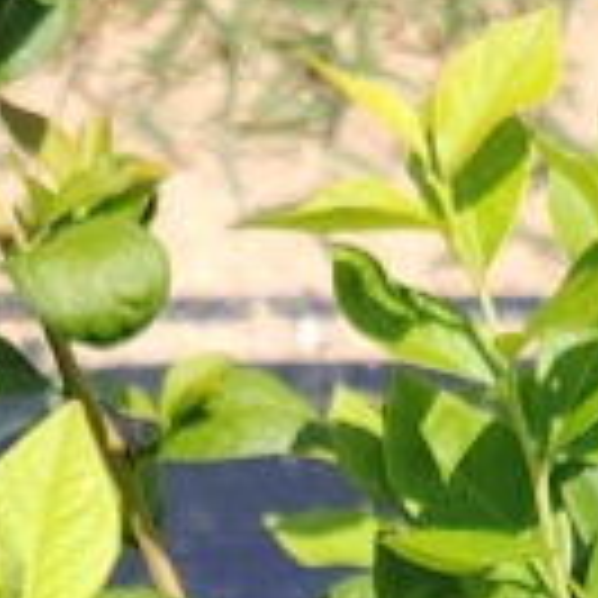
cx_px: 585
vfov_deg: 9.1
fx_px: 3323
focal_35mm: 170
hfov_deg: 10.2
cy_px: 1508
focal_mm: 5.25
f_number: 1.75
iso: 160
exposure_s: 1/900
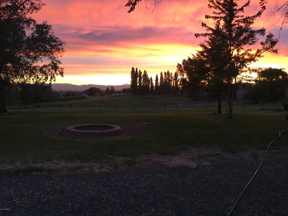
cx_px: 144
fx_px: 241
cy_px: 108
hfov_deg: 61.7
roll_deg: -0.9
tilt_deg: -3.8
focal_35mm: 29
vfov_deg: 48.2
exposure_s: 1/30
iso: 40
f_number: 2.2
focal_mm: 4.15
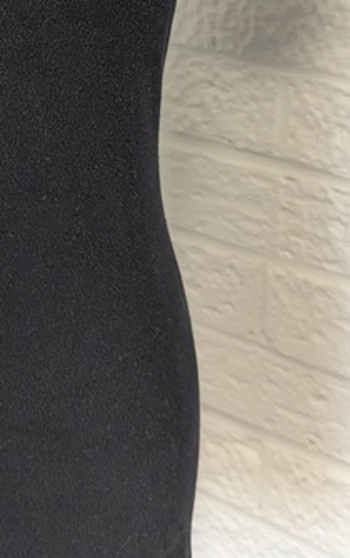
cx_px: -39
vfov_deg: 25.8
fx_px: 1157
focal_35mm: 76
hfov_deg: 16.6
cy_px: 10
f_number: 1.85
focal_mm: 6.81
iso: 150
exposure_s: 1/23.8
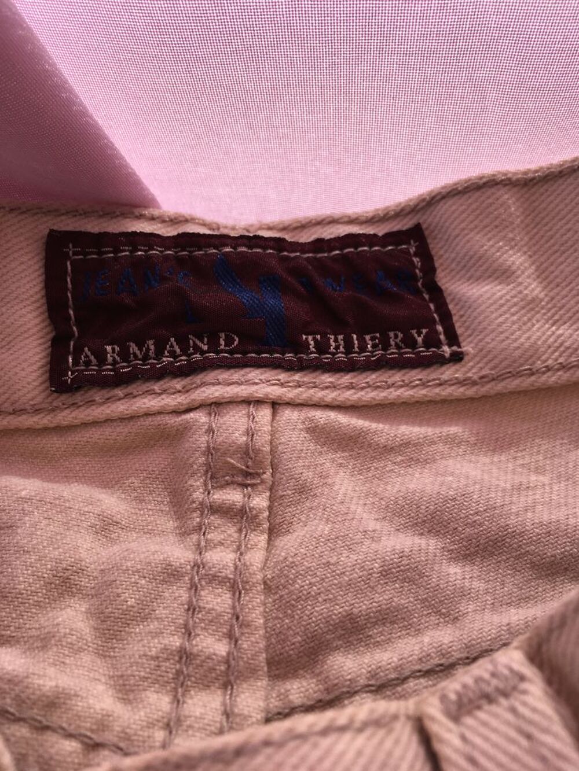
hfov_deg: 48.2
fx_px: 647
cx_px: 290
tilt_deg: -52.0
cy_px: 386
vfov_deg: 61.7
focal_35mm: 29
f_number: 2.2
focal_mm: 4.15
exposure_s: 1/630
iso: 25
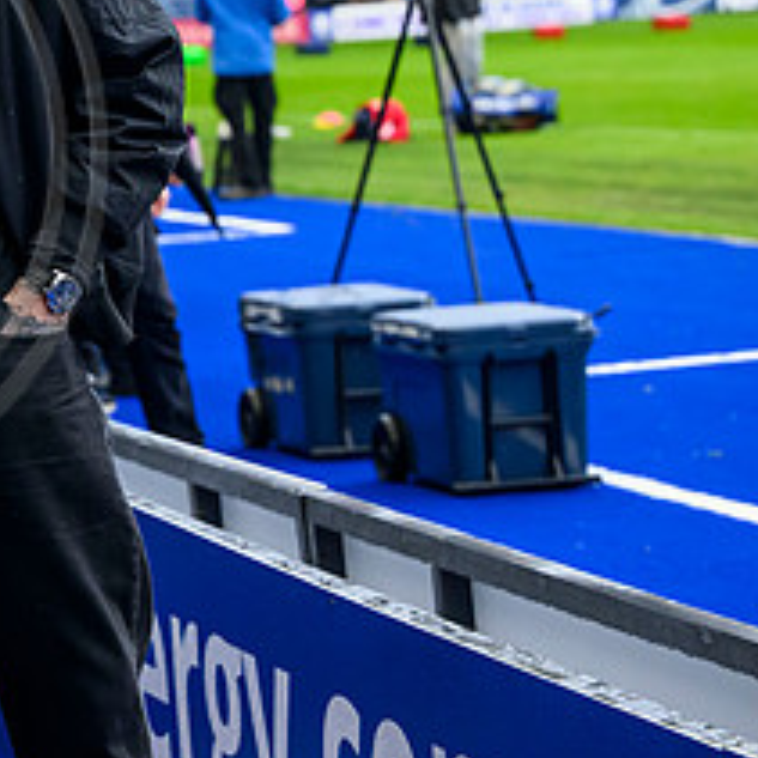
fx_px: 4781
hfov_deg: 8.8
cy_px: 109
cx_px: -452
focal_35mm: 193
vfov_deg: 9.0
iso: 3200
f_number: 4
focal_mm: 70
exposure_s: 1/1250
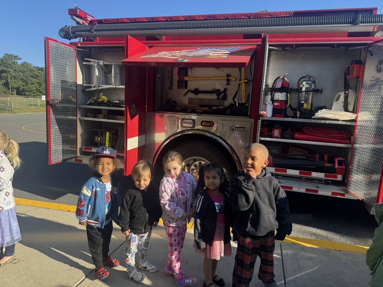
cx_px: 192
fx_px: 266
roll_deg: -1.4
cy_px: 144
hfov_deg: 71.6
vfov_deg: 56.8
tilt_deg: -8.2
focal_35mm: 24
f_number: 1.78
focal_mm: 6.76
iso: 80
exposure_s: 1/1869
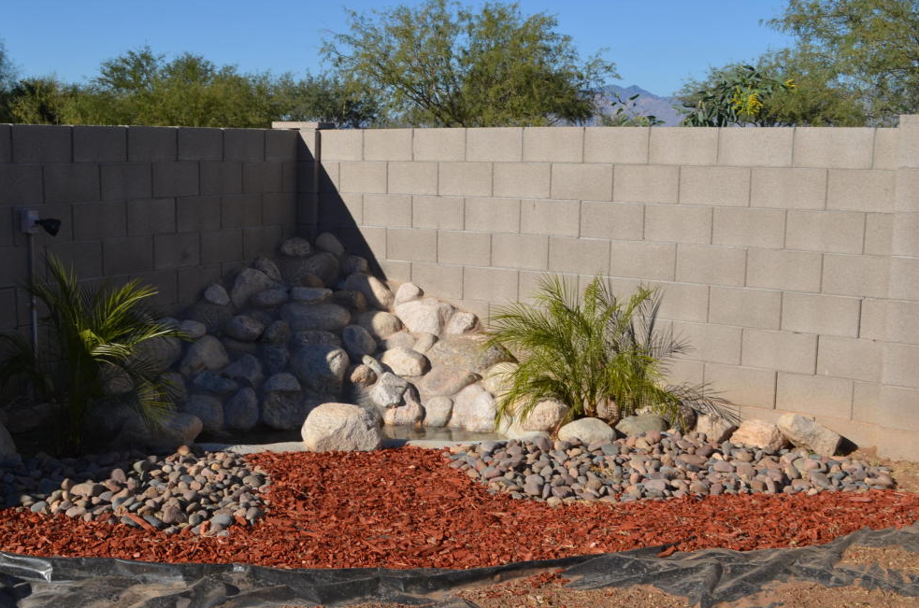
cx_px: 387
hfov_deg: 42.7
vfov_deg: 29.1
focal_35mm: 46
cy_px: 342
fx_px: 1172
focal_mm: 26
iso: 100
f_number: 9
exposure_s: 1/200
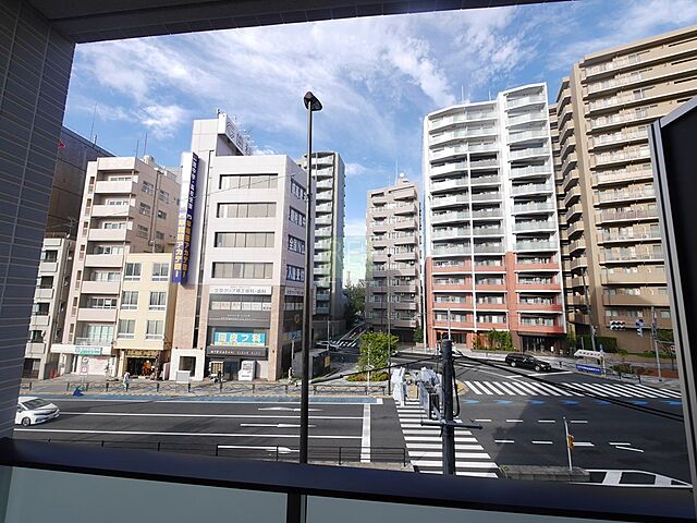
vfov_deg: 85.7
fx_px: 282
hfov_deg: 102.1
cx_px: 348
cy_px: 262
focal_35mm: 14
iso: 160
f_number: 6.3
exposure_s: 1/200
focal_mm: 7
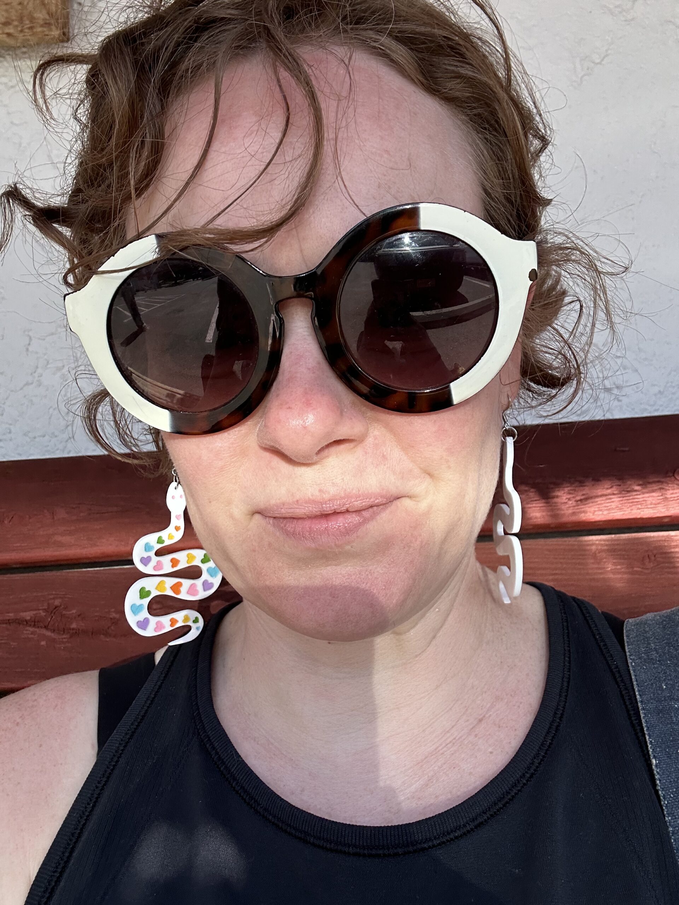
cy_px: 452
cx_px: 340
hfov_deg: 46.8
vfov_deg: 60.0
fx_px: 785
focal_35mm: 30
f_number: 1.9
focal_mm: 2.69
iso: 25
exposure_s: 1/285
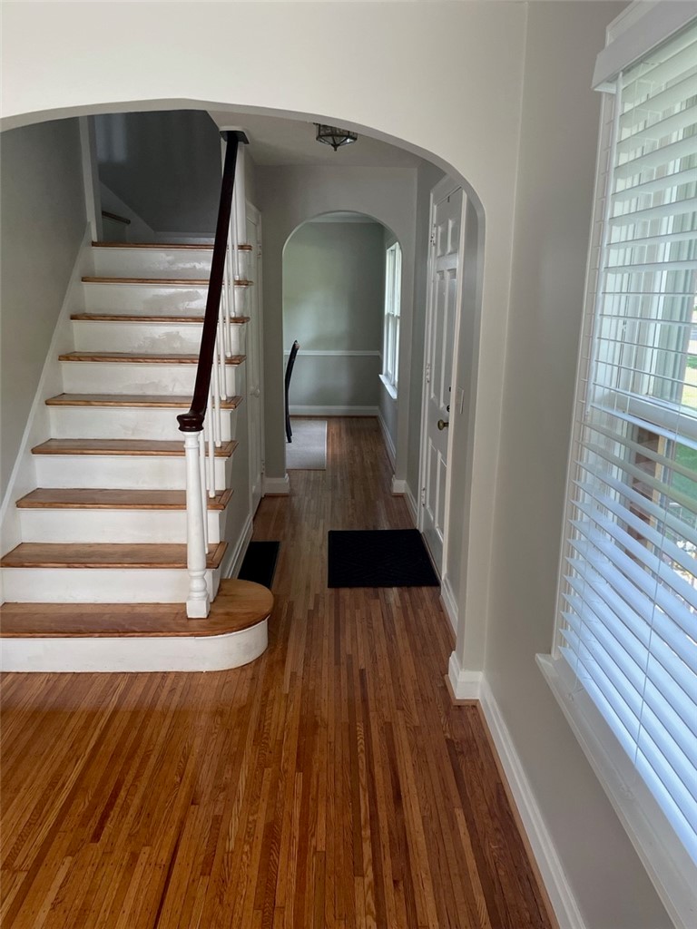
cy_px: 464
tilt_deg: -14.3
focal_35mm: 26
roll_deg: -1.1
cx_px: 348
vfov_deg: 67.3
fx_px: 698
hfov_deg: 53.1
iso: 125
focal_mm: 4.2
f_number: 1.6
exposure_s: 1/115
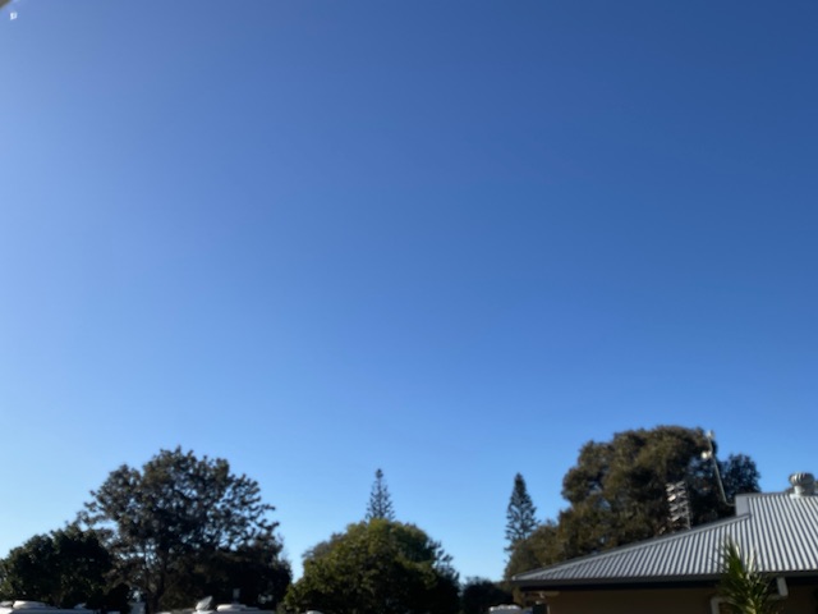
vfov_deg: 48.2
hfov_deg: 61.7
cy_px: 307
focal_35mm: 29
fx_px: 685
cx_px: 409
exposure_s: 1/2141
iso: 16
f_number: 1.8
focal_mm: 3
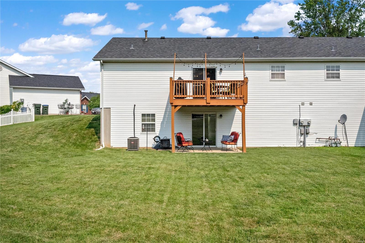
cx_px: 182
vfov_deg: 36.9
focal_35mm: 36
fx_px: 365
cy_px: 122
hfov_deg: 53.1
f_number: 8
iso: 400
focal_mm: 18
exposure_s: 1/6400
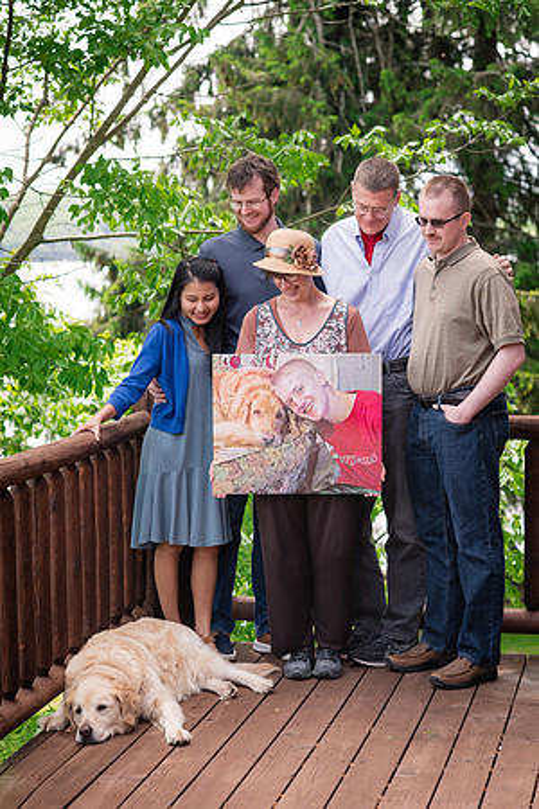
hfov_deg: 16.1
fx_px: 1909
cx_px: 270
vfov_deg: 23.9
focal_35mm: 85
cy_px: 404
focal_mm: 85
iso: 400
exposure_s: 1/400
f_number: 5
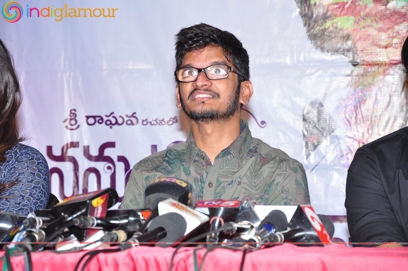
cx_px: 204
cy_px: 136
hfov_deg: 13.1
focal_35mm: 158
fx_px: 1783
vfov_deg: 8.7
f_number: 8
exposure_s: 1/125
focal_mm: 105
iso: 500
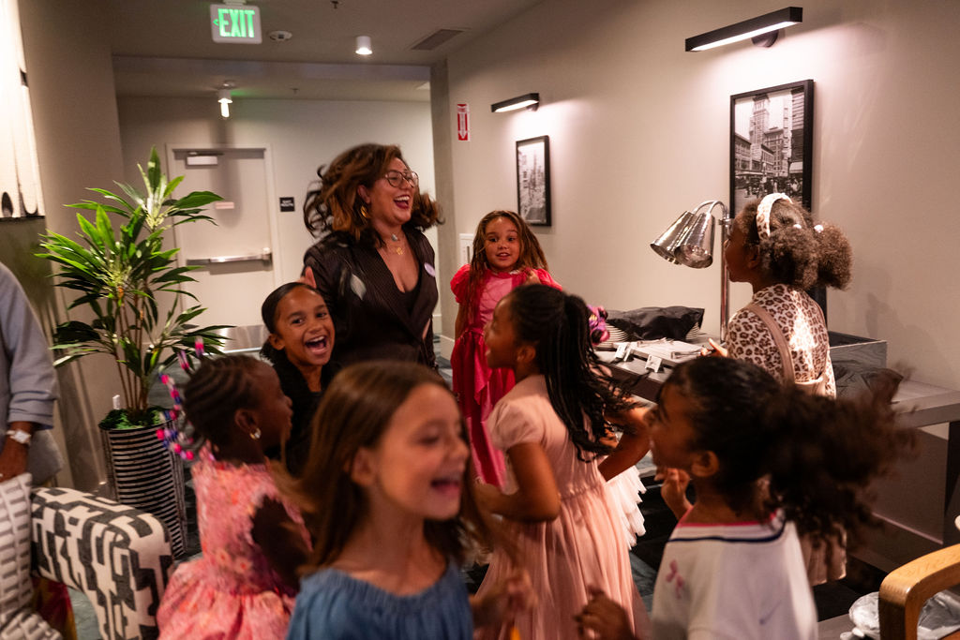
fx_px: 773
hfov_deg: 63.7
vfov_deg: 45.0
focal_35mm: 29
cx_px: 480
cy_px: 320
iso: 1000
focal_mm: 29
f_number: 2.8
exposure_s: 1/125
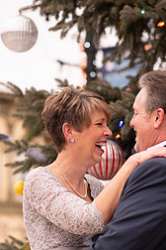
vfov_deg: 13.4
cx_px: 109
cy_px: 209
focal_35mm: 152
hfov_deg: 9.0
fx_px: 1051
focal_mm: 85
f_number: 2.5
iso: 100
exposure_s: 1/125
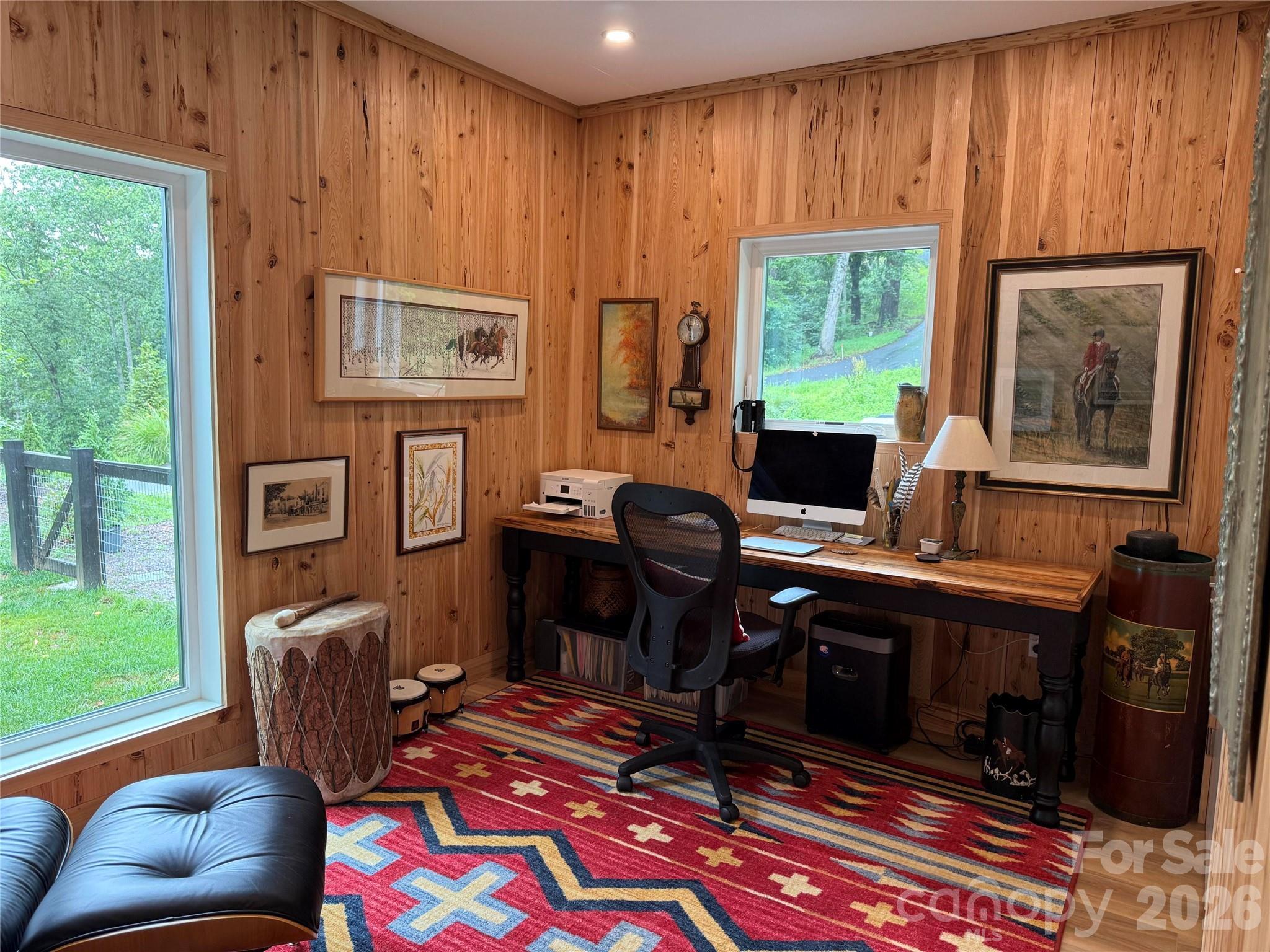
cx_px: 635
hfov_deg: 71.6
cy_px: 476
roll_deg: -1.7
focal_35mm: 24
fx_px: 881
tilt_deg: -6.5
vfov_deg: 56.8
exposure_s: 1/87
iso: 200
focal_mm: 6.76
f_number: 1.78
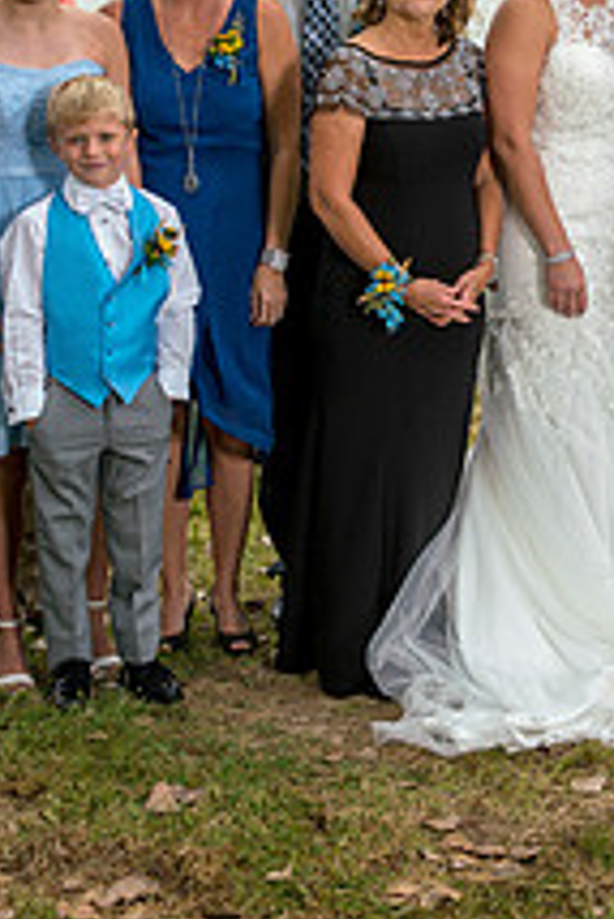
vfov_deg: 30.6
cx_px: 472
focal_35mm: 65
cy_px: 264
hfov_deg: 20.8
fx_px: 1660
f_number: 4.5
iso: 100
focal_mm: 24
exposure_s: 1/400
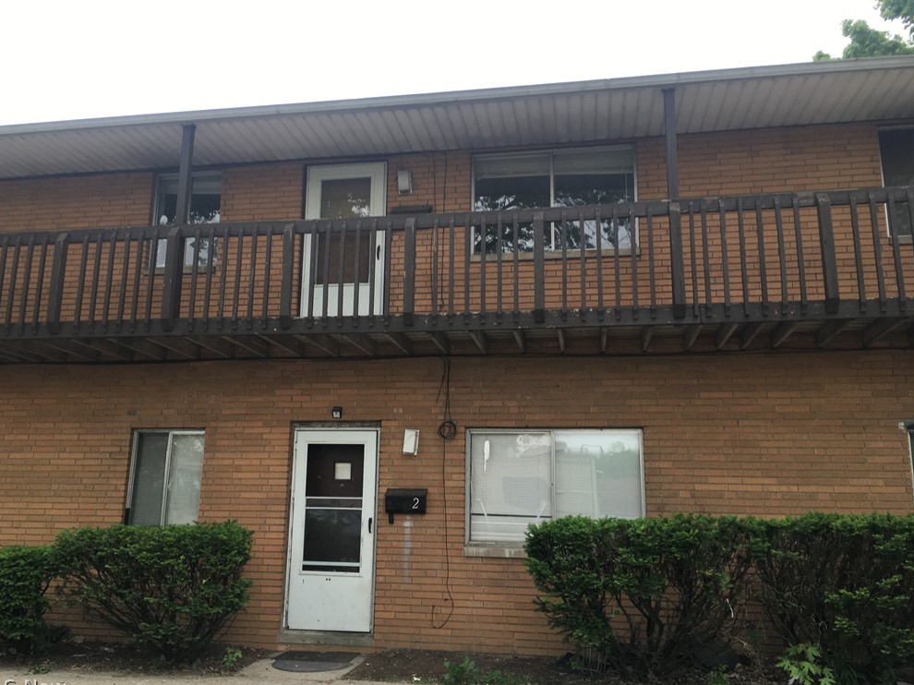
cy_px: 348
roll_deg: -0.4
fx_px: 792
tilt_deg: +15.7
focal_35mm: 30
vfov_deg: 46.8
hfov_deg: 60.0
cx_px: 443
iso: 40
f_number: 2.2
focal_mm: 4.15
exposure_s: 1/120
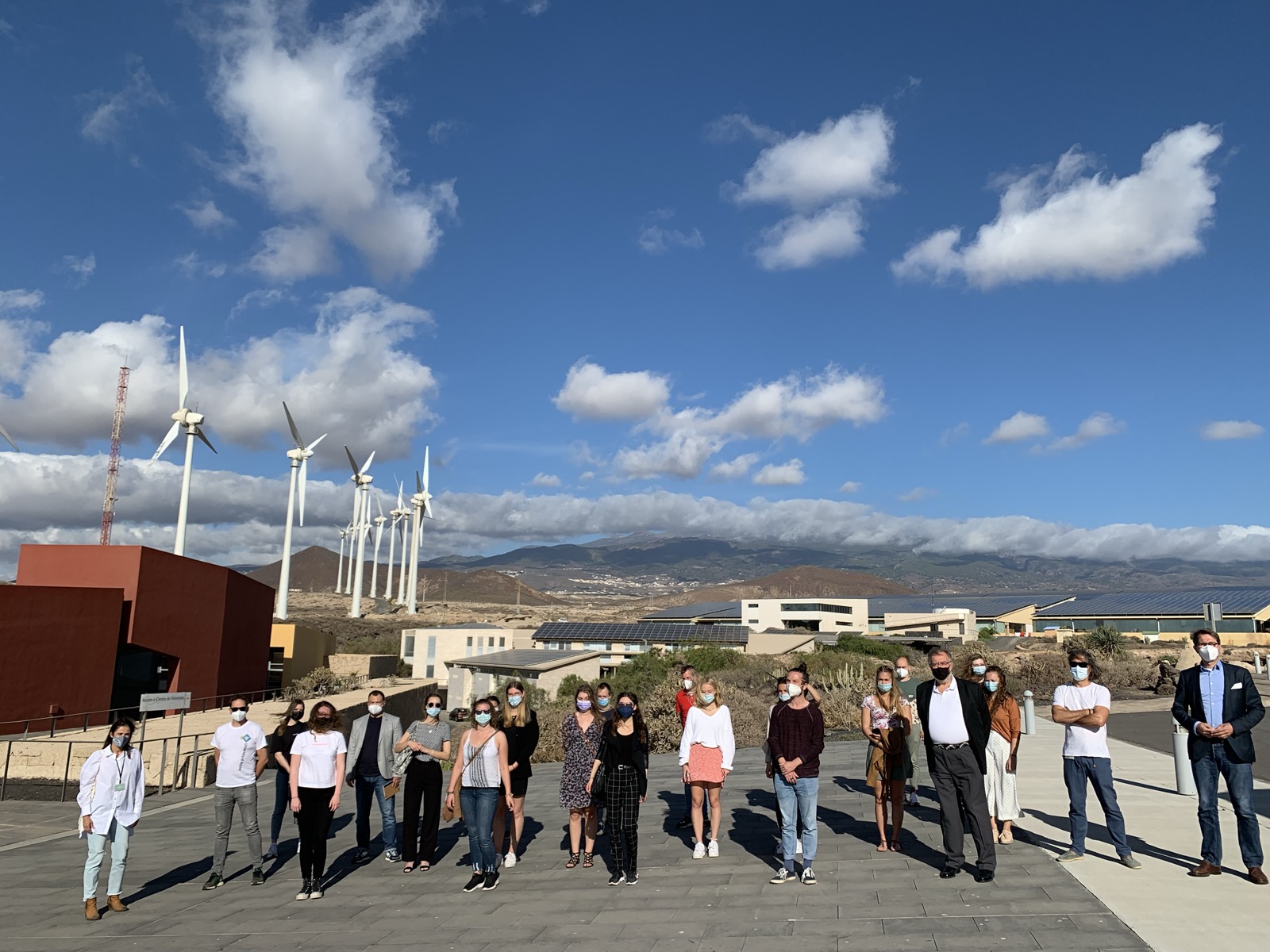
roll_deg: -3.0
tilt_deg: +10.1
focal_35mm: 26
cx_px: 635
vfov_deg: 53.1
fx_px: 954
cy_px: 476
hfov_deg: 67.3
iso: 25
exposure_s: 1/3788
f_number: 1.8
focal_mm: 4.25
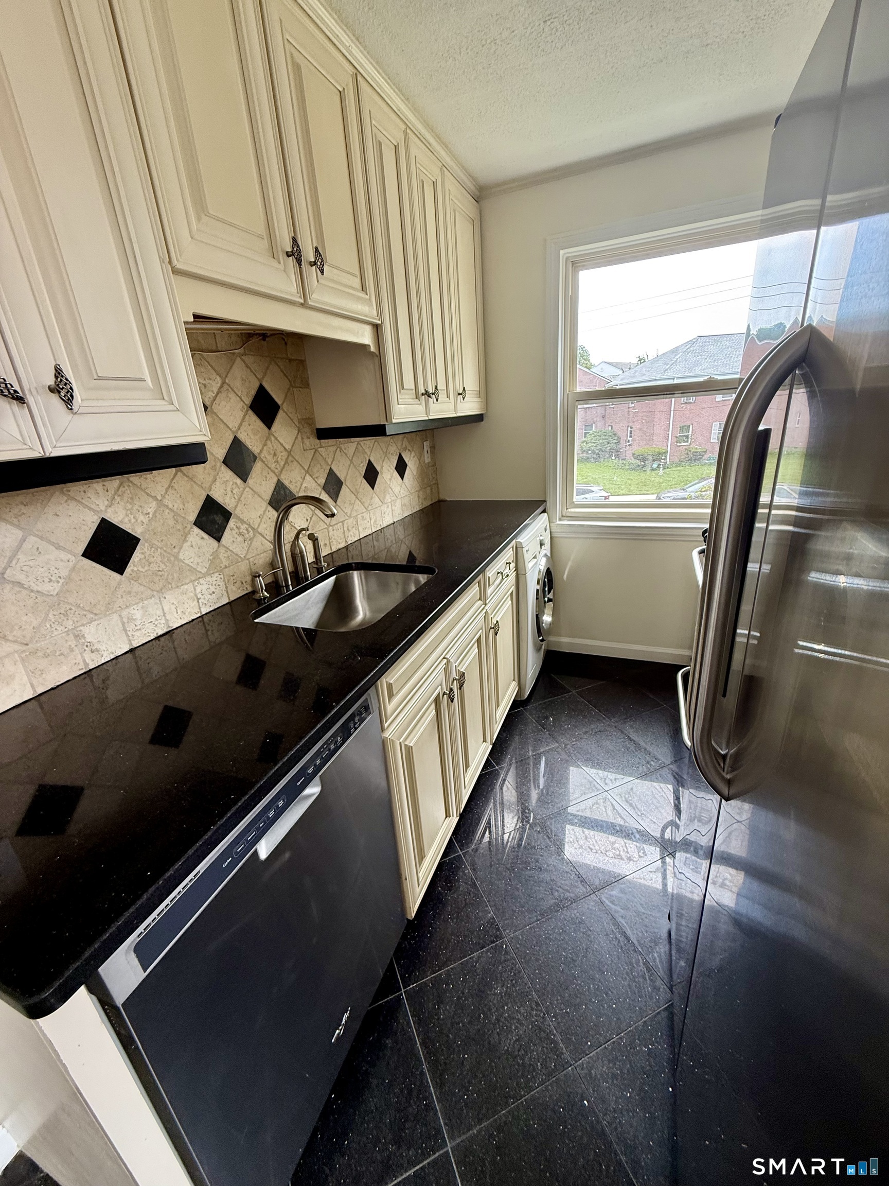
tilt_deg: -20.3
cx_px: 444
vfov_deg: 102.1
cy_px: 593
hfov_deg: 85.7
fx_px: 479
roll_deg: +4.8
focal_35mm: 14
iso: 125
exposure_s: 1/99
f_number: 2.2
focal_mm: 2.22
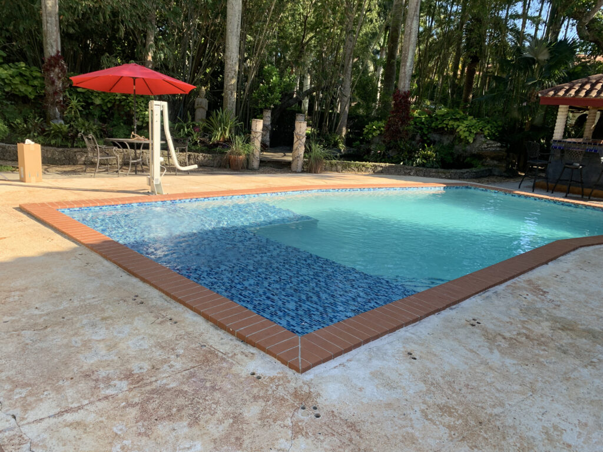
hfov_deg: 67.3
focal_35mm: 26
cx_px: 302
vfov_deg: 53.1
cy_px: 226
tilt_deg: -14.9
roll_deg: -3.9
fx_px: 453
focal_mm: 4.25
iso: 25
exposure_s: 1/474
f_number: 1.8
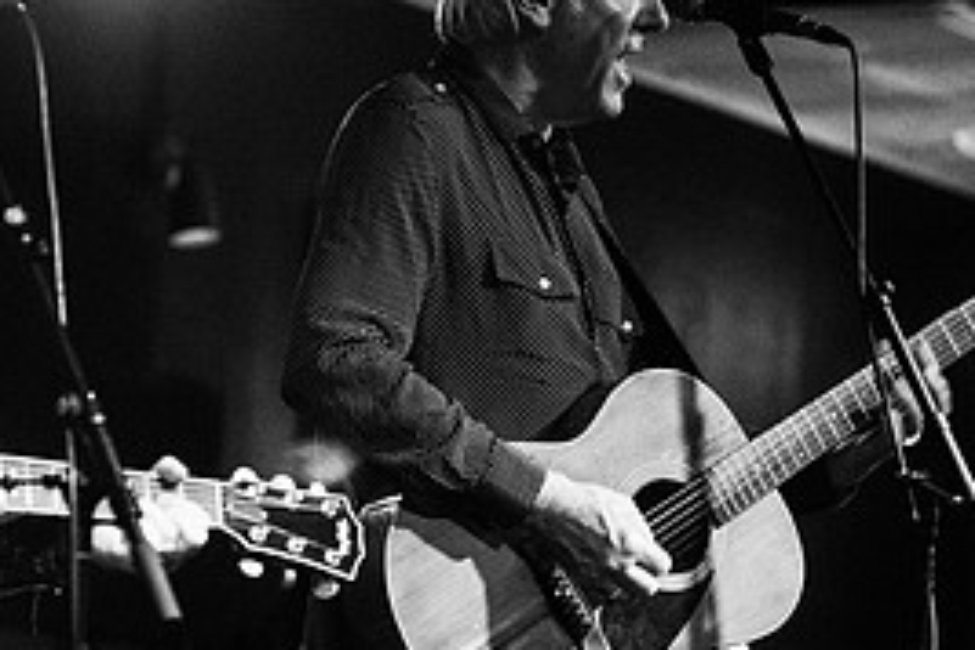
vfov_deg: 7.3
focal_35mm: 187
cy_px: 206
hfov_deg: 11.0
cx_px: 201
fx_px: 5064
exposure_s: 1/80
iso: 3200
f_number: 3.2
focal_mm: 86
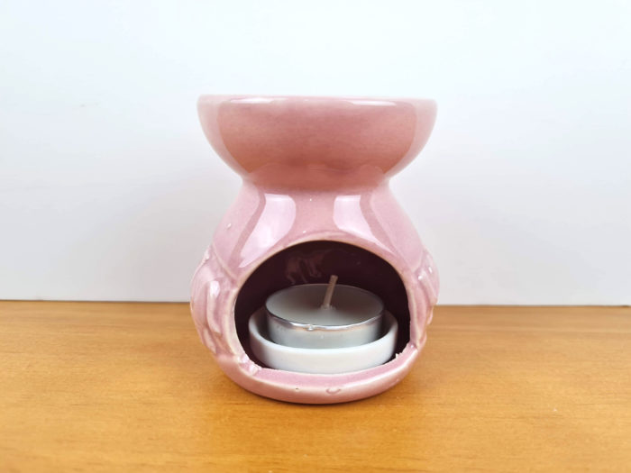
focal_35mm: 26
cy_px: 236
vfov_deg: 53.1
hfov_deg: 67.3
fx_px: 474
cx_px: 316
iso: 50
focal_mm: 5.4
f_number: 1.8
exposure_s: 1/203
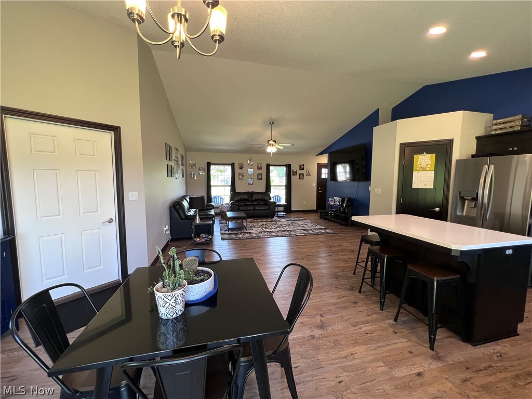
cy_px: 200
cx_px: 266
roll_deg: -0.6
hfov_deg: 106.2
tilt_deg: -5.1
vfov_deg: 89.9
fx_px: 200
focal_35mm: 13
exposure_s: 1/60
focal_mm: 1.57
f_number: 1.8
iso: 125
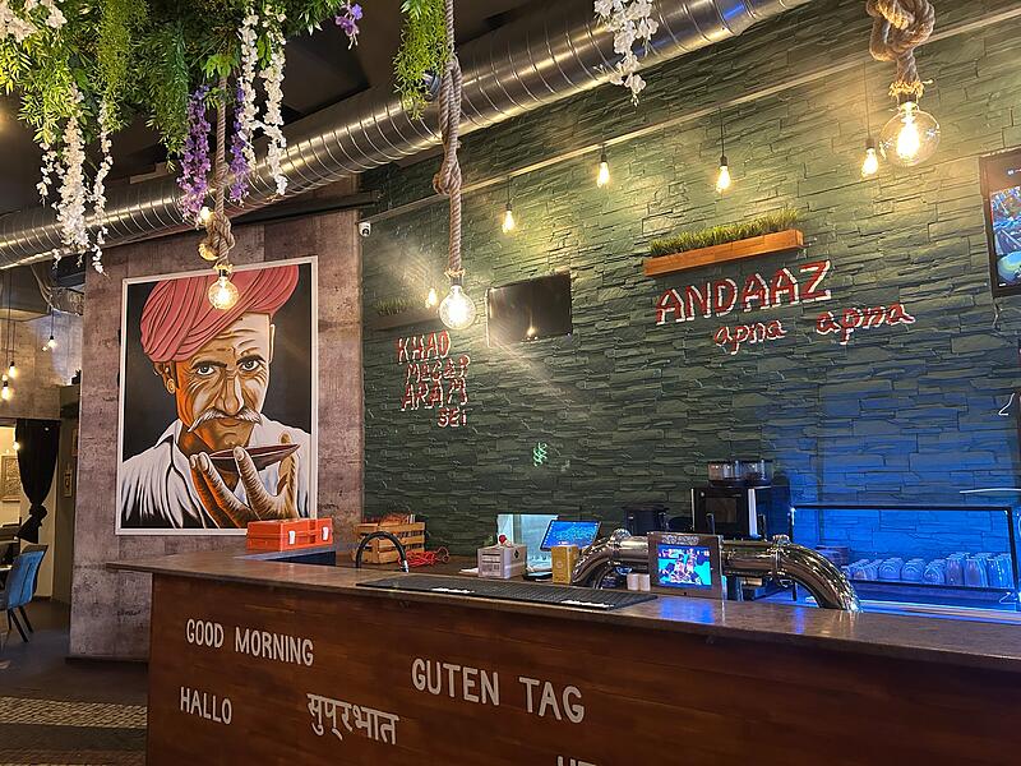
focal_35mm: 26
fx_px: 767
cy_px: 383
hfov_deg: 67.3
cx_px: 510
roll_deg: +1.4
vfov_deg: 53.1
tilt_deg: +5.5
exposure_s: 1/33
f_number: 1.5
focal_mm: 5.7
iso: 500
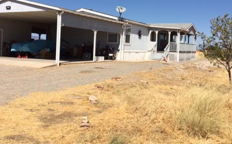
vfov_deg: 31.8
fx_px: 253
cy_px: 52
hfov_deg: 49.2
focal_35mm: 40
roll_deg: -1.5
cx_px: 126
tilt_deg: -2.4
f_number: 2.2
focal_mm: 4.15
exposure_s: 1/3731
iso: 32
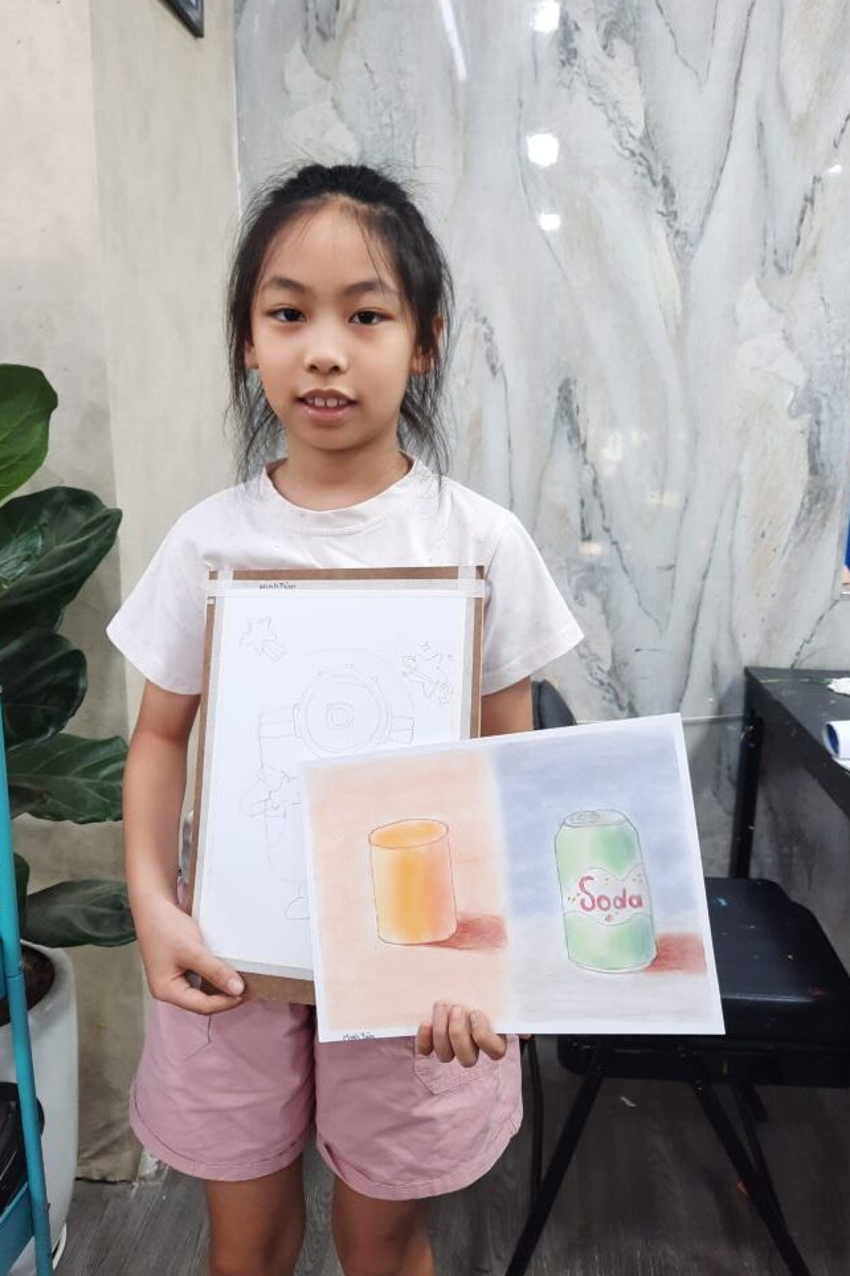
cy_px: 625
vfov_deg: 67.4
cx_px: 406
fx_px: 956
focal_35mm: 27
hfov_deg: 47.9
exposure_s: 1/50
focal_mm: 4.6
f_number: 2
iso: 100
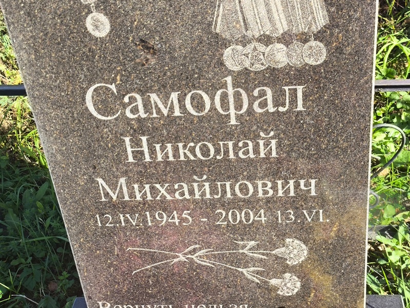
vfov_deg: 29.1
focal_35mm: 50
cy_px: 154
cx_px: 205
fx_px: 592
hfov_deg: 38.2
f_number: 1.7
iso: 50
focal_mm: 4.71
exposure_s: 1/273
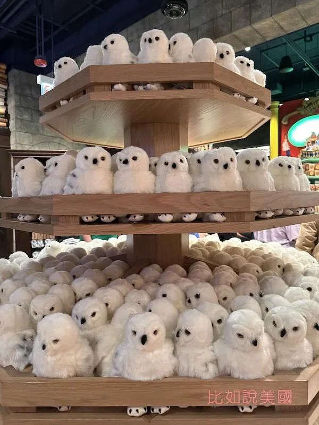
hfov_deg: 56.8
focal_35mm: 24
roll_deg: -0.9
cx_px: 160
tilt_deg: -1.3
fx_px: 295
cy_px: 212
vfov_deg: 71.6
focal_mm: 6.86
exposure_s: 1/42
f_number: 1.78
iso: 400
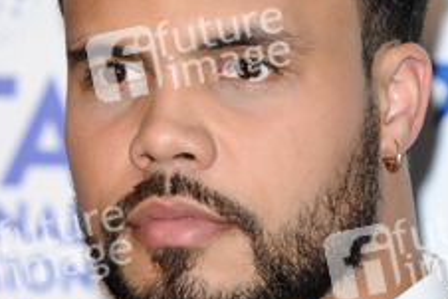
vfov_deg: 3.3
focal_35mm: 412
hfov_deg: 5.0
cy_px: 154
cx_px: 247
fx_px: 5129
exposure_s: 1/200
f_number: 4.5
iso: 320
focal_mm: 155
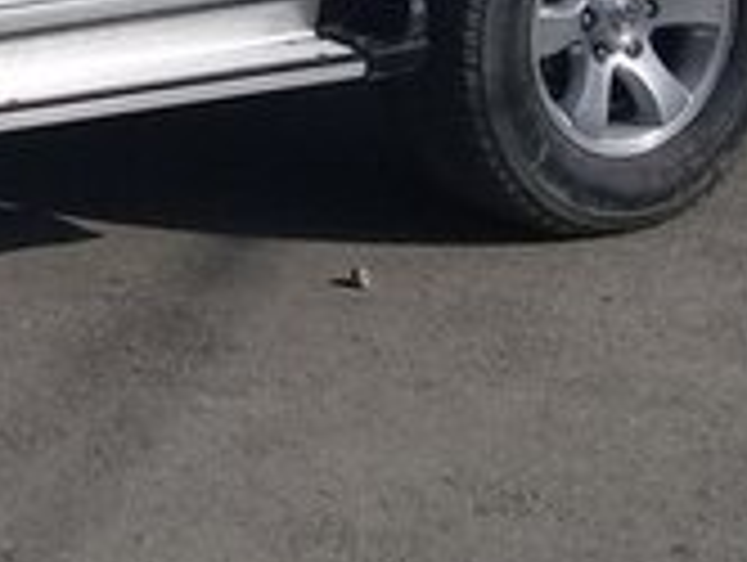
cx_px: -369
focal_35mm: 123
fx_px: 2658
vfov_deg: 11.6
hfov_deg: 14.9
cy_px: -236
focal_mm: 3.3
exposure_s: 1/4032
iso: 50
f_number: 2.2
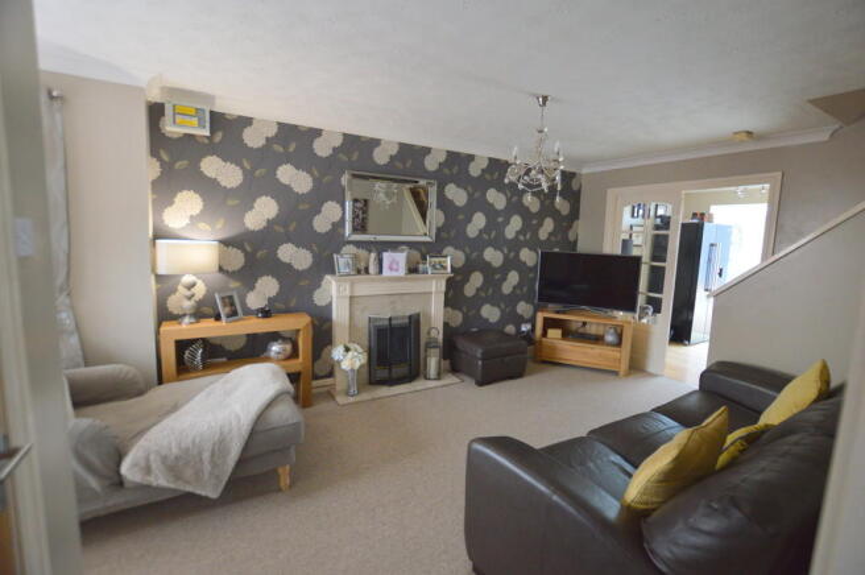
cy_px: 288
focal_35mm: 15
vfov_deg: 77.2
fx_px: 360
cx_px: 432
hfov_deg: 100.4
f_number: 3.5
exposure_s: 1/60
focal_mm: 10
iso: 1250
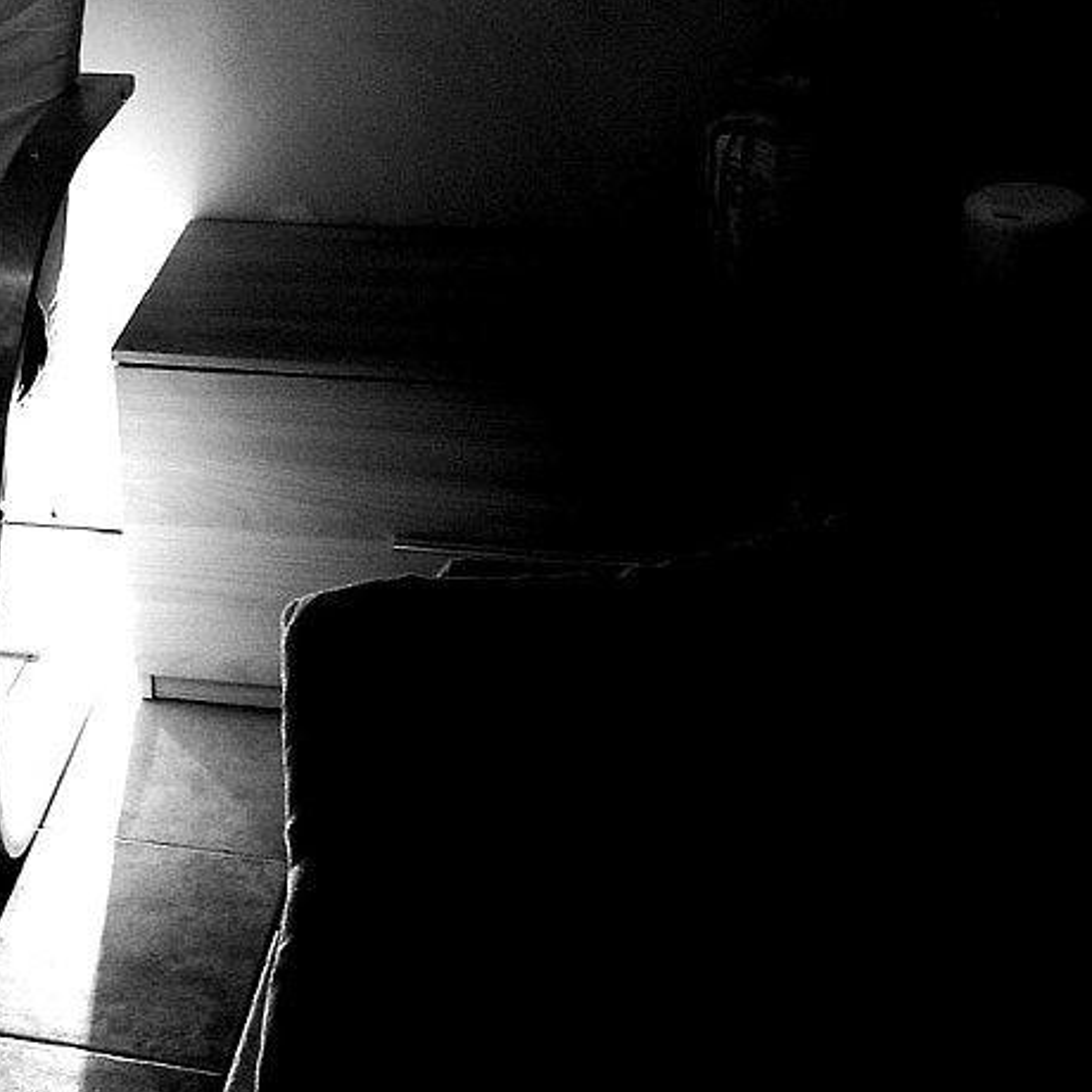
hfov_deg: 19.5
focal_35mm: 83
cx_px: -254
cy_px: -589
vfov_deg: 18.3
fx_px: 2962
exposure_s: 1/16.7
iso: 1600
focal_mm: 4.5
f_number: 2.2
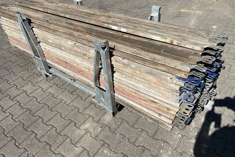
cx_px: 117
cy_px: 75
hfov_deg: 65.5
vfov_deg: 46.4
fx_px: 183
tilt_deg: -38.7
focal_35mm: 28
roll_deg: +3.9
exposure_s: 1/4149
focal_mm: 5.1
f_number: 1.6
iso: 50
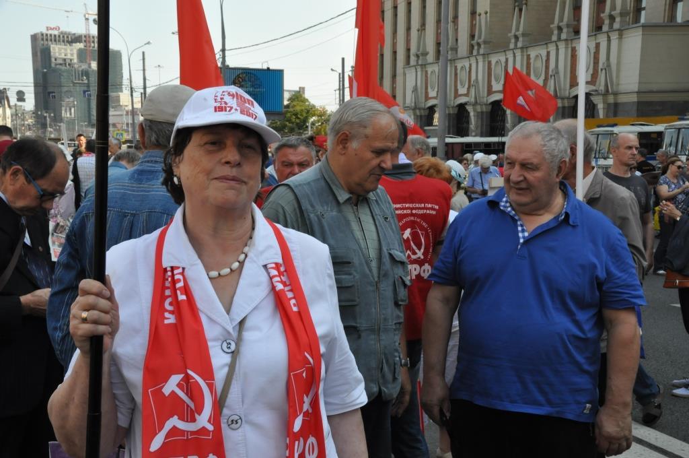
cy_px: 229
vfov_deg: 23.7
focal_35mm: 57
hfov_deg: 35.1
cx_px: 344
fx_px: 1090
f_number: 16
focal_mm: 38
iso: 1000
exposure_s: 1/250
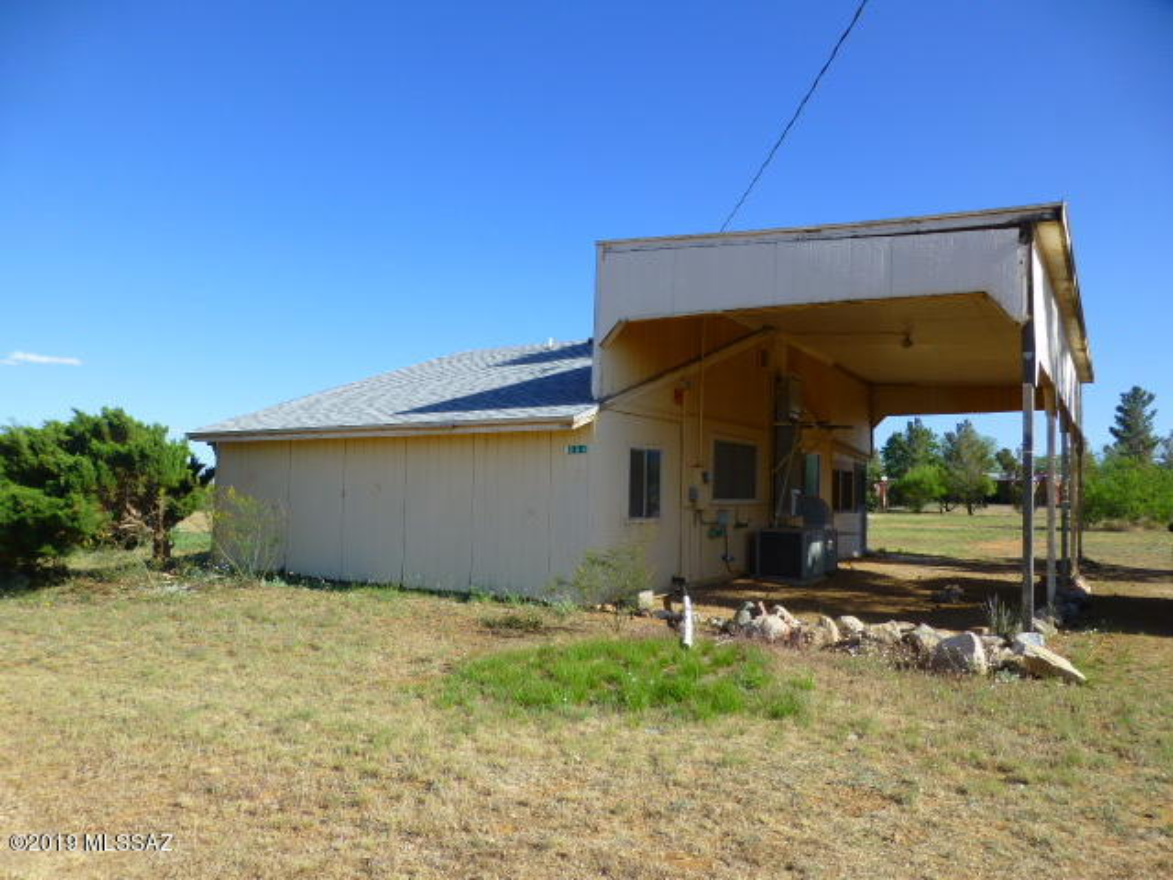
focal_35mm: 25
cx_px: 586
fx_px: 847
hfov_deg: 69.4
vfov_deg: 54.9
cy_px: 440
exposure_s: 1/640
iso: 100
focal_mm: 4.4
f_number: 4
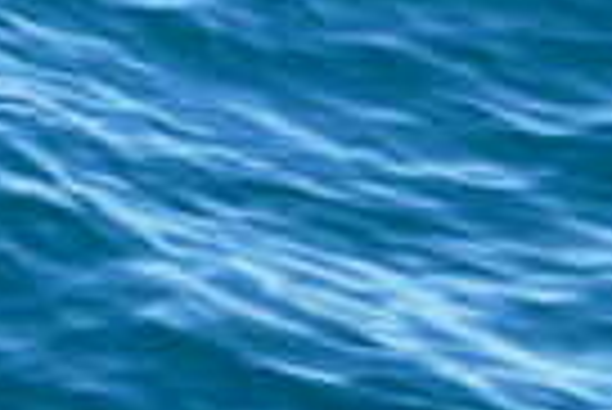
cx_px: -342
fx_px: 3387
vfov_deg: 6.9
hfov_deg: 10.0
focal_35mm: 199
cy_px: 354
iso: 125
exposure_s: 1/250
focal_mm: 16.24
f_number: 3.2
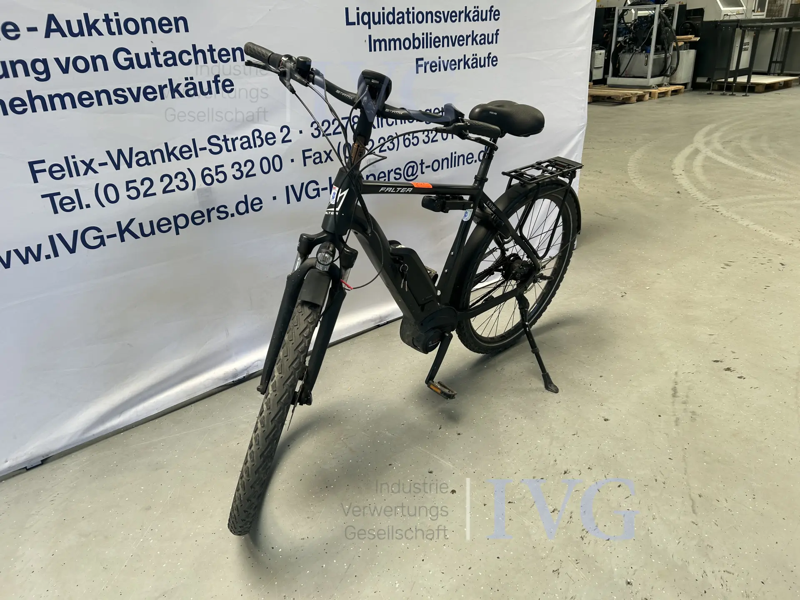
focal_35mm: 26
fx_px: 601
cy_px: 300
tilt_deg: -21.9
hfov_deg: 67.3
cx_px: 400
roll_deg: +3.1
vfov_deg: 53.1
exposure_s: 1/169
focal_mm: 5.7
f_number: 1.5
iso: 40
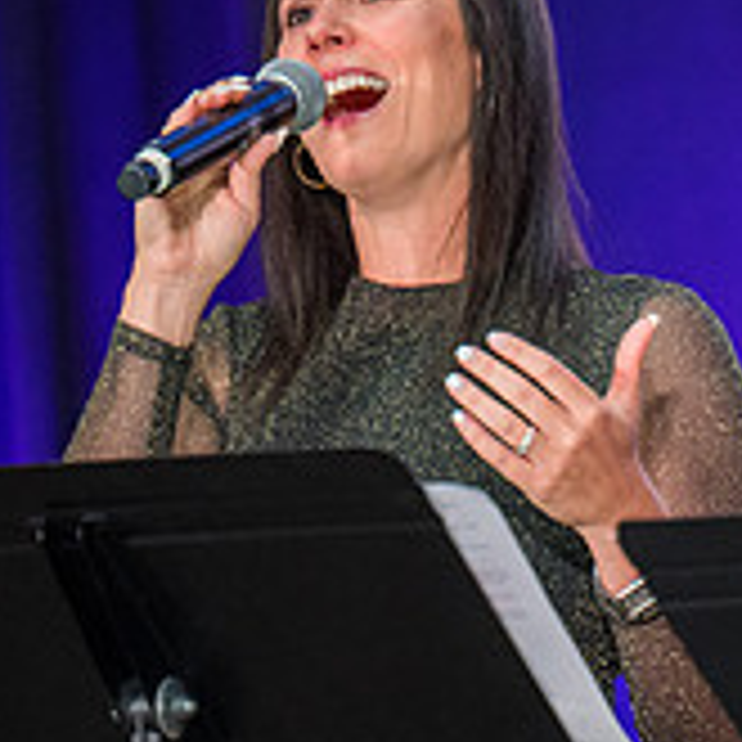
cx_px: 1002
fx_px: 13484
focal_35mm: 556
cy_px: 527
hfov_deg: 3.1
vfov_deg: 3.2
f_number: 2.8
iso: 1600
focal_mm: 160
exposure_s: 1/90
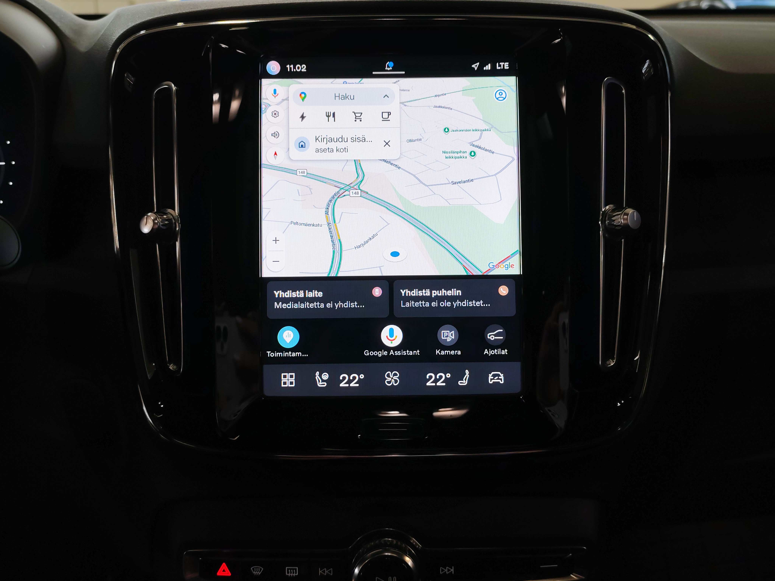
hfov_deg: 54.0
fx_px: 761
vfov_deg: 41.8
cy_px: 290
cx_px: 388
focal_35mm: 34
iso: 100
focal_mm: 6.12
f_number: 1.9
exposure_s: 1/100
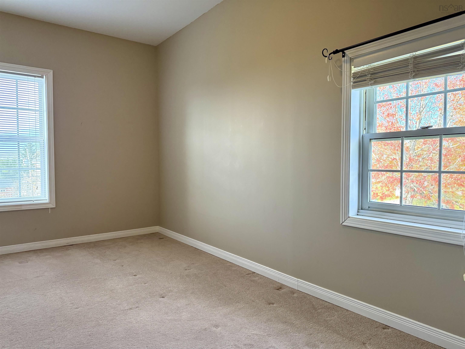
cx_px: 232
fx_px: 322
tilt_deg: -2.3
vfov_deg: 56.8
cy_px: 174
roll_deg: +0.1
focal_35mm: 24
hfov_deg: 71.6
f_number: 1.78
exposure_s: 1/222
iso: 200
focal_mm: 6.76
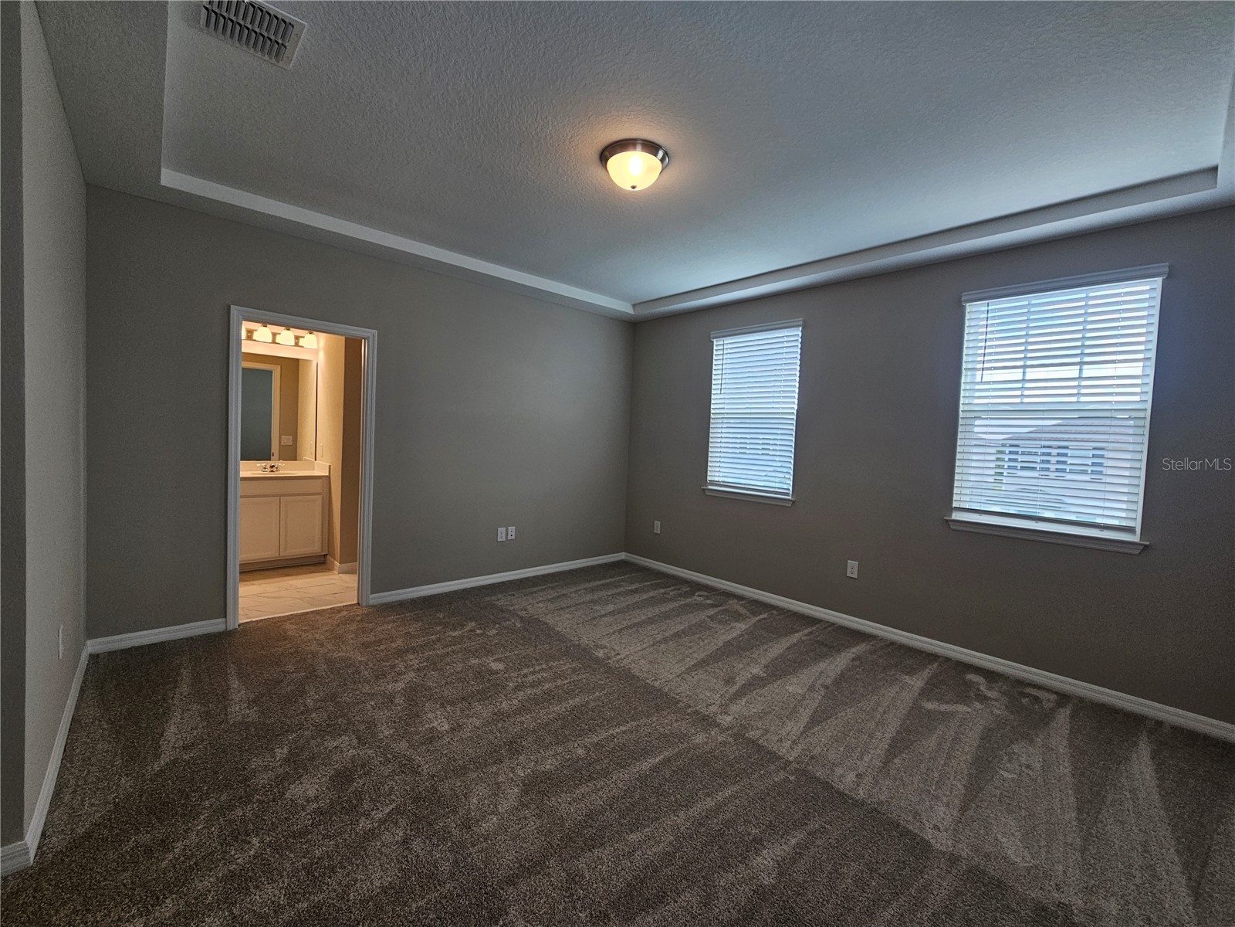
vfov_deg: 89.9
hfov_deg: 106.2
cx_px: 618
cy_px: 464
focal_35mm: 13
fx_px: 464
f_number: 2.2
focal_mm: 2.2
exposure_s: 1/120
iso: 80
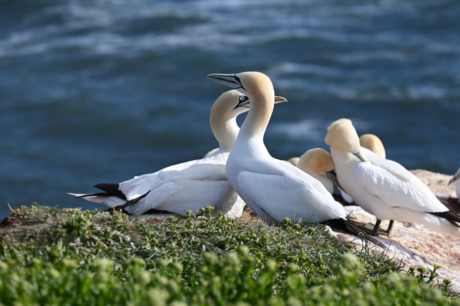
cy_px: 153
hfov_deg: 6.9
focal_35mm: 300
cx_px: 230
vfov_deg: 4.6
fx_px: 3833
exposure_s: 1/500
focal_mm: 200
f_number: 6.3
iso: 100
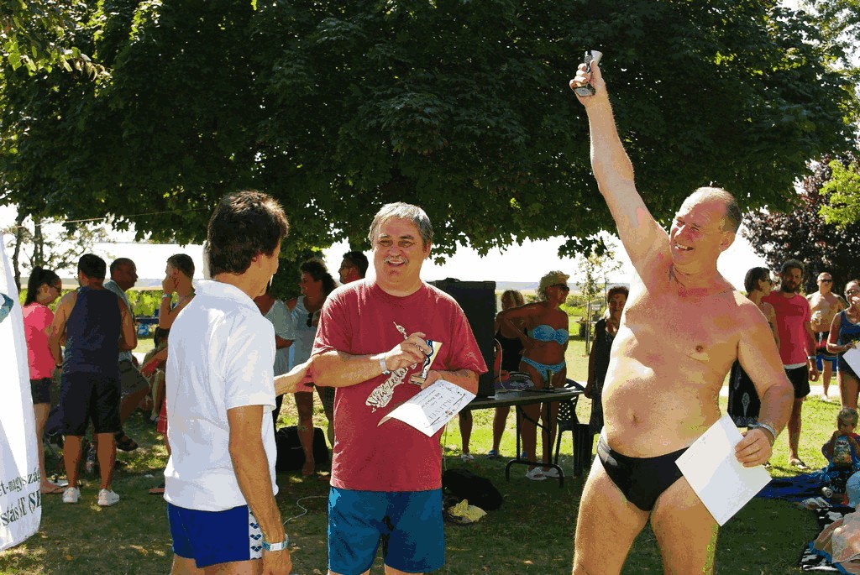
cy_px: 288
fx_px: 1100
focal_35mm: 46
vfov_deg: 29.3
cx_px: 430
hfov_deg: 42.7
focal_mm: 30.63
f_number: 5.6
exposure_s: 1/180
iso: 100
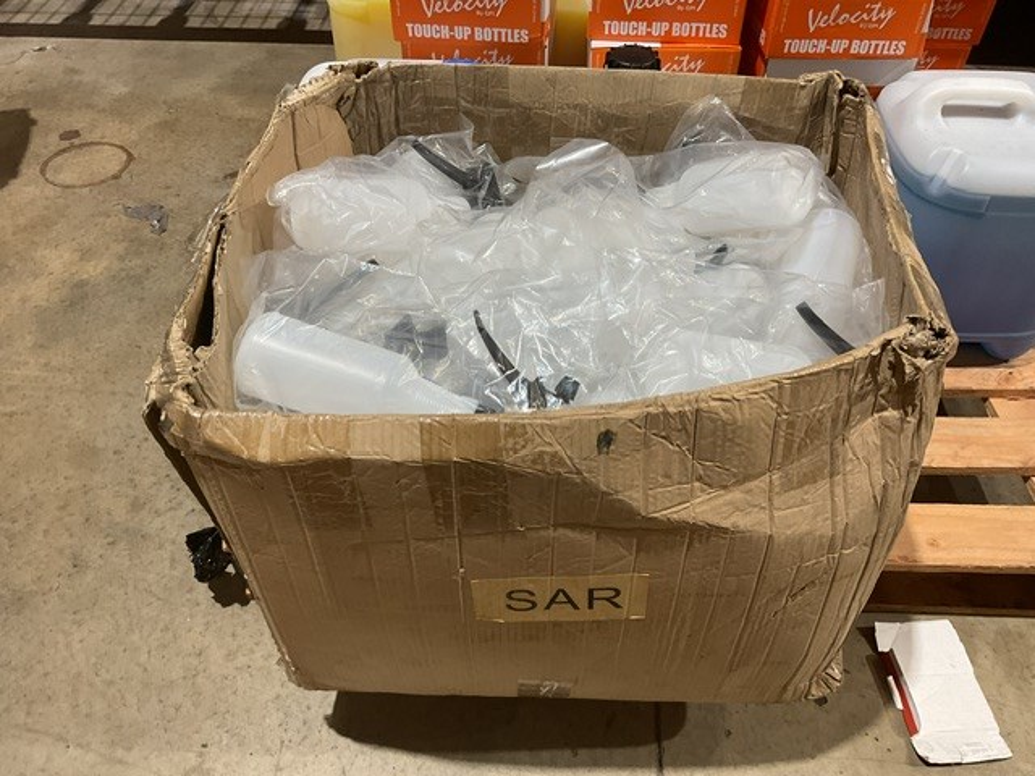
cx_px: 518
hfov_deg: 61.7
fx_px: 867
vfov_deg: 48.2
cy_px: 388
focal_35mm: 29
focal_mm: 3
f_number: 1.8
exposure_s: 1/50
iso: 80
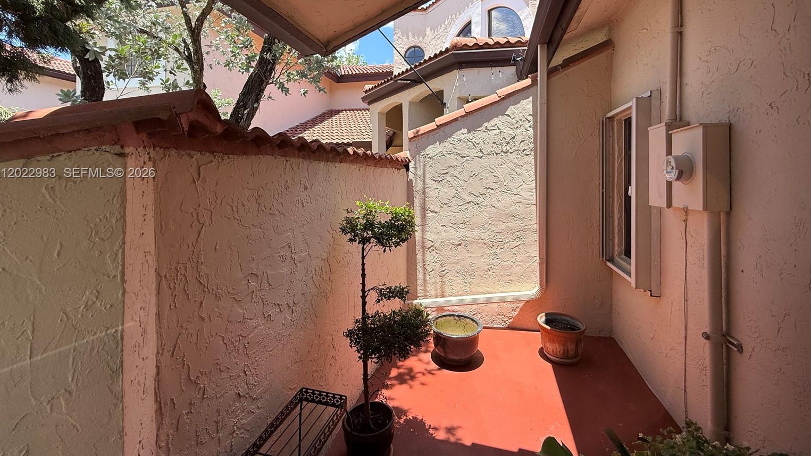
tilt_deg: +0.4
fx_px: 344
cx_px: 415
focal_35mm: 16
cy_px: 174
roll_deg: -0.2
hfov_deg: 99.3
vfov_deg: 66.2
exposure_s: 1/353
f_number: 2.2
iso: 50
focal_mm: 2.22
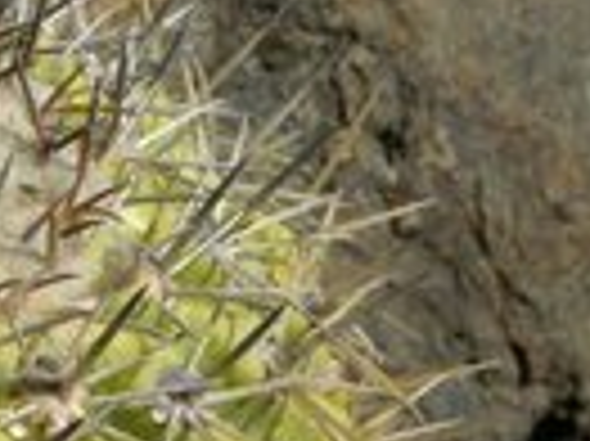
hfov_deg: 9.6
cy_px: 288
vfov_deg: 7.3
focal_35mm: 202
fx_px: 3440
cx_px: -153
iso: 64
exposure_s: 1/287
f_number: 8
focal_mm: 11.8
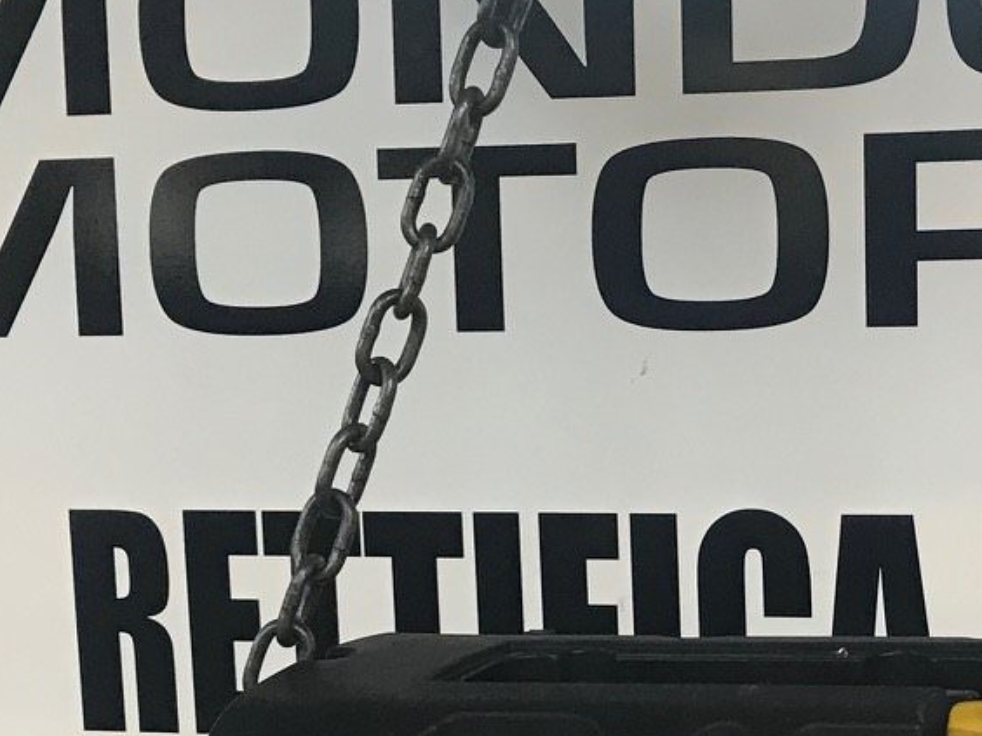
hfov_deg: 19.2
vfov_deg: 14.5
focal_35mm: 100
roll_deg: +1.5
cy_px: 764
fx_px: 2837
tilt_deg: -6.4
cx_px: 935
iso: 25
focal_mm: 3.99
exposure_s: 1/33
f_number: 1.8
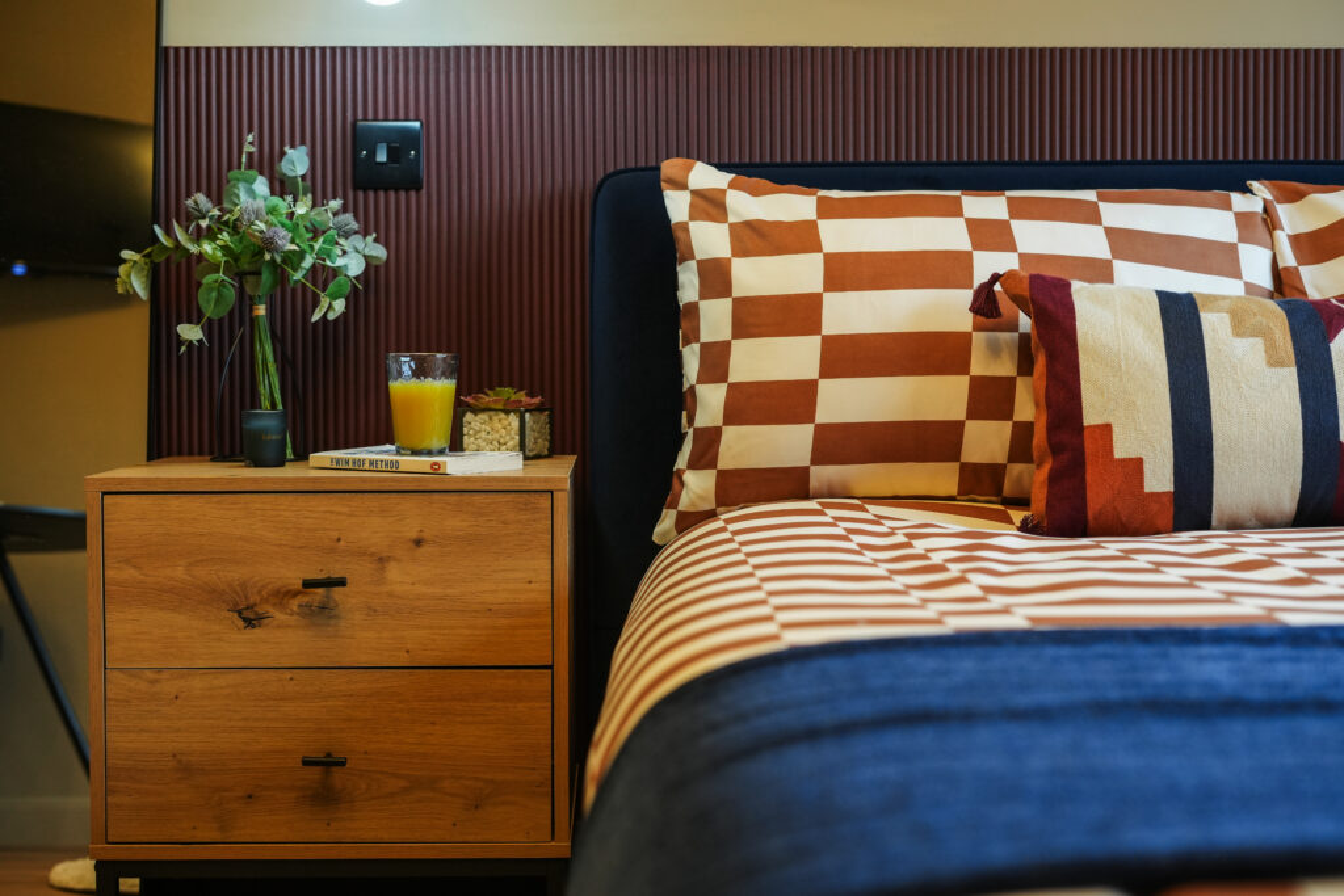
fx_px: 1867
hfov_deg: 39.6
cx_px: 672
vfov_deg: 27.0
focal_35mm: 50
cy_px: 448
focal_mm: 50
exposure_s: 1/160
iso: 1600
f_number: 3.2
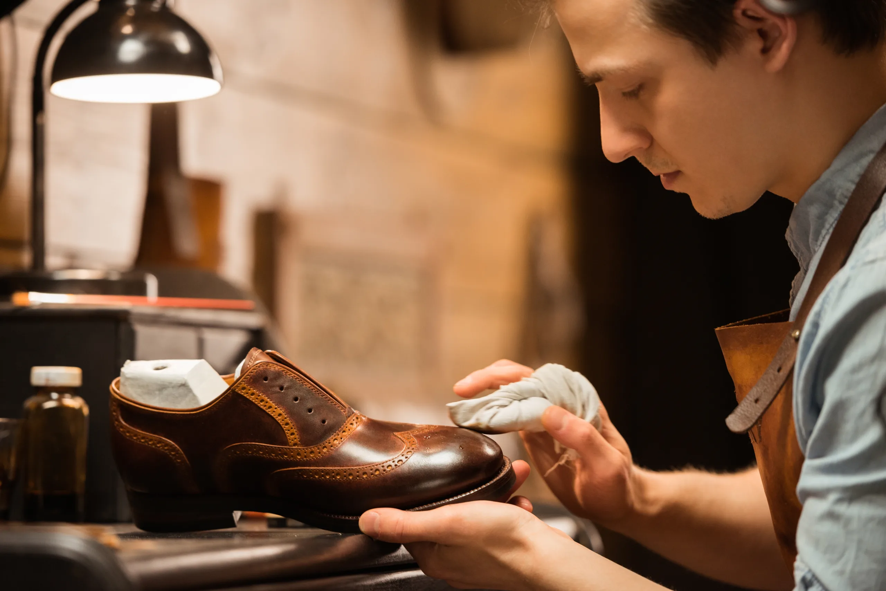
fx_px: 4062
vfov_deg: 8.3
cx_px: 443
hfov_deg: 12.4
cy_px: 296
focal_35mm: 165
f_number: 3.2
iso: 1000
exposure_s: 1/200
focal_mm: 165
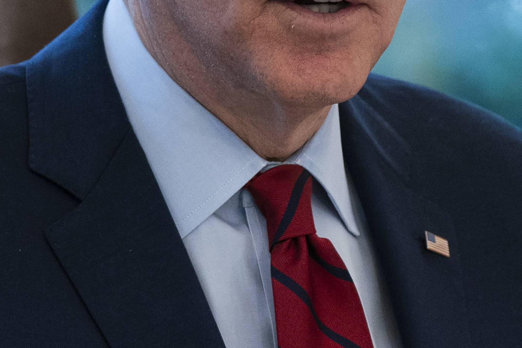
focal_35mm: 703
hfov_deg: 2.9
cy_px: 185
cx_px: 308
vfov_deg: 2.0
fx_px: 10193
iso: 2000
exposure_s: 1/500
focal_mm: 162
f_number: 4
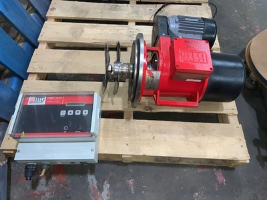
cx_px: 134
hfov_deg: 67.3
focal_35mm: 26
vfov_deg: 53.1
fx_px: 201
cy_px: 100
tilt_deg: -59.9
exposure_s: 1/24
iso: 50
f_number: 1.8
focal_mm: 4.25
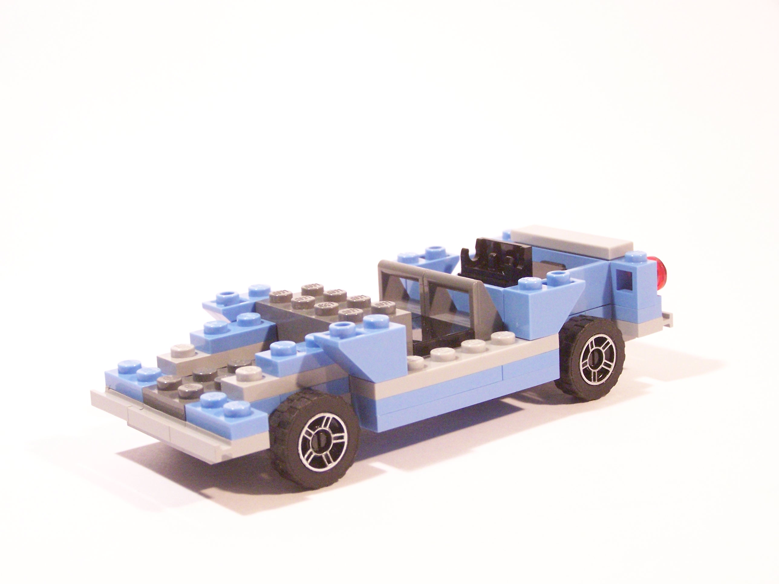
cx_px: 390
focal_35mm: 67
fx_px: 1508
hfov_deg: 29.0
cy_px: 292
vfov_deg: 21.9
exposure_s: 1/30
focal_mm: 11.1
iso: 400
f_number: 3.2
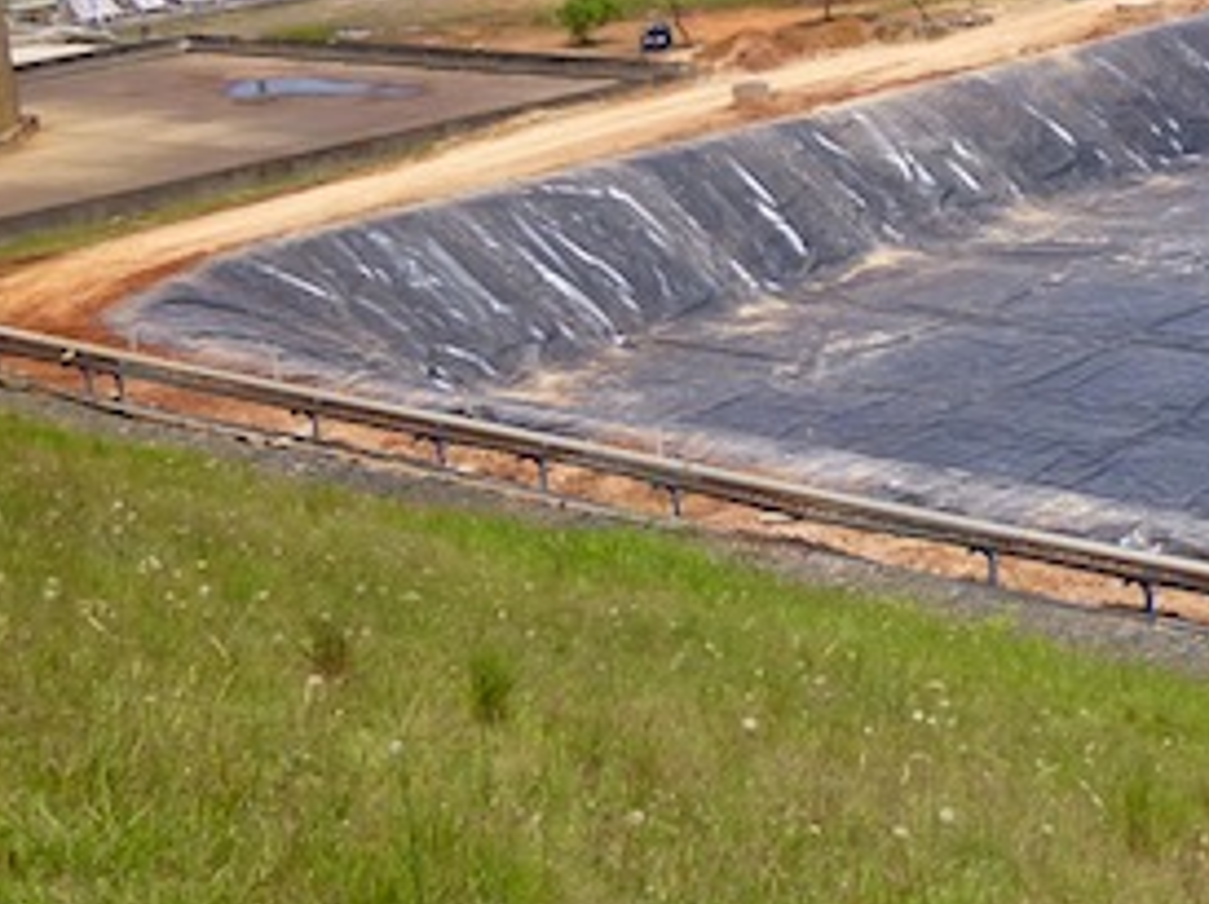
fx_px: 2547
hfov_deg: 24.1
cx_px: 1483
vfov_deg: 19.8
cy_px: 88
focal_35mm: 73
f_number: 9
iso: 100
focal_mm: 4.5
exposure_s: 1/160
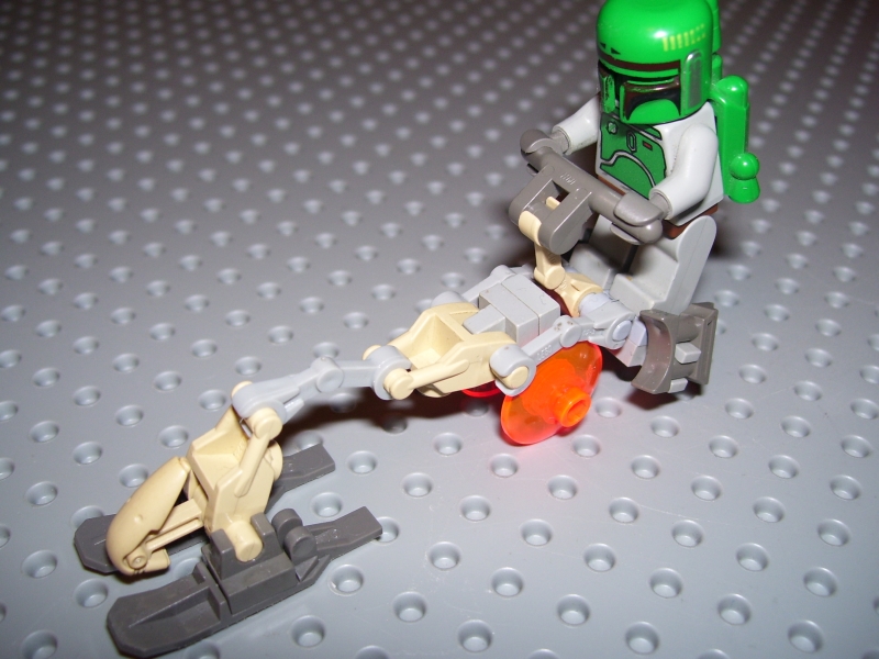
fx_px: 940
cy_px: 330
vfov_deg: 38.7
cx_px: 440
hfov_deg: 50.1
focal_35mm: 37
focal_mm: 6
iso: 80
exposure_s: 1/60
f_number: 2.7
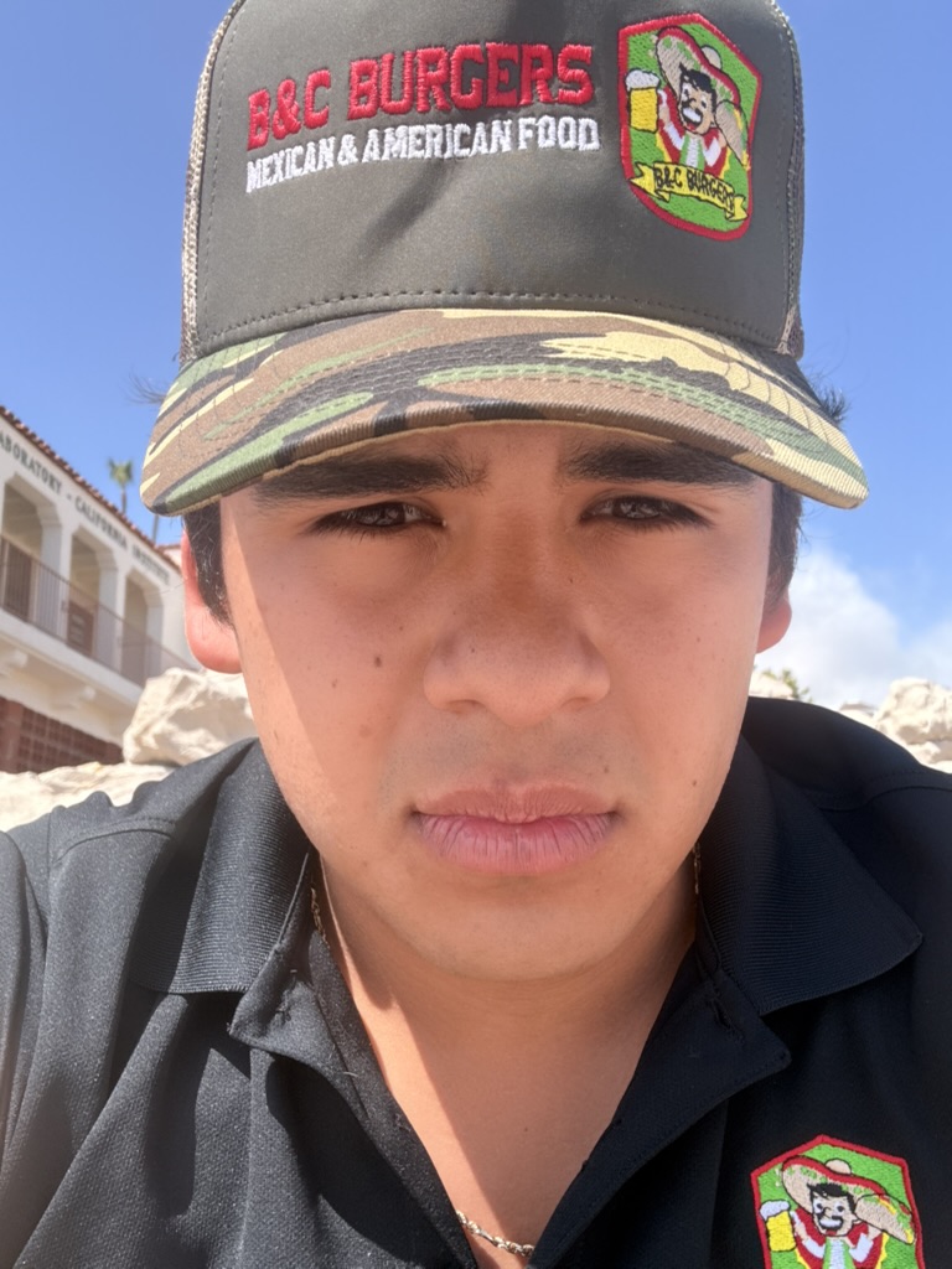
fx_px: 1100
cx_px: 476
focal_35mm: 30
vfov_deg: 60.0
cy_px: 634
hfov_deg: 46.8
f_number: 1.9
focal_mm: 2.69
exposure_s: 1/587
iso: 32
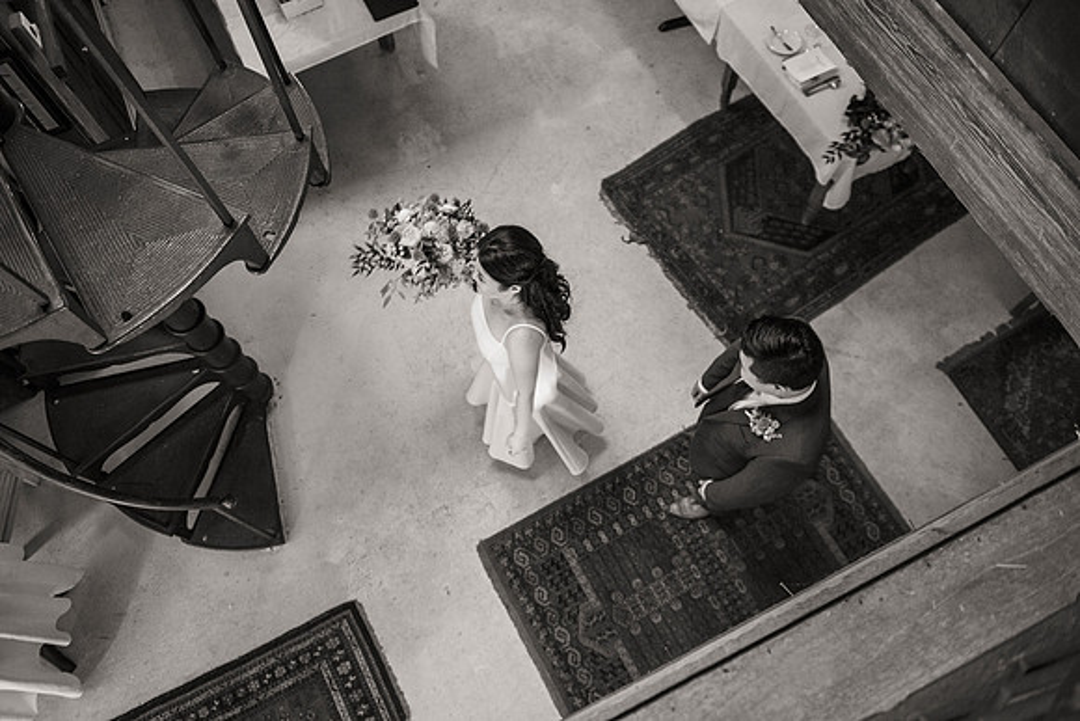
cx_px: 540
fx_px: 810
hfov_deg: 67.4
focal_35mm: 27
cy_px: 360
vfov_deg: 48.0
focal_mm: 27
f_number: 2.8
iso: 2500
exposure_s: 1/125
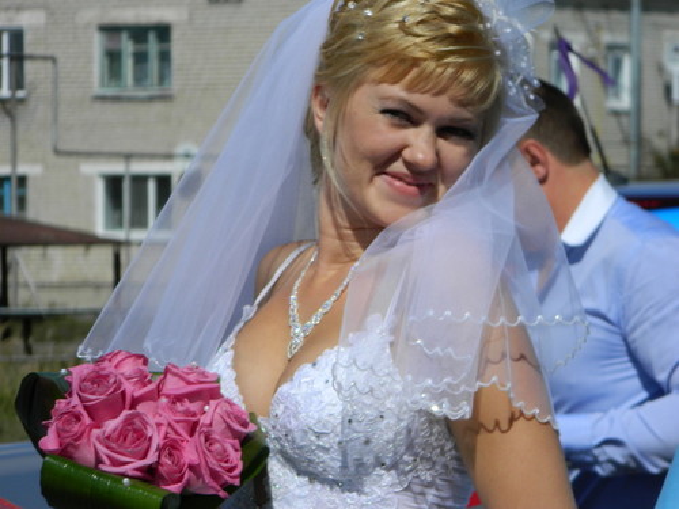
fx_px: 5453
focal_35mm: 278
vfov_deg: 5.3
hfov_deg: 7.1
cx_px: 340
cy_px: 254
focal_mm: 50
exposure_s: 1/1000
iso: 80
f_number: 5.6
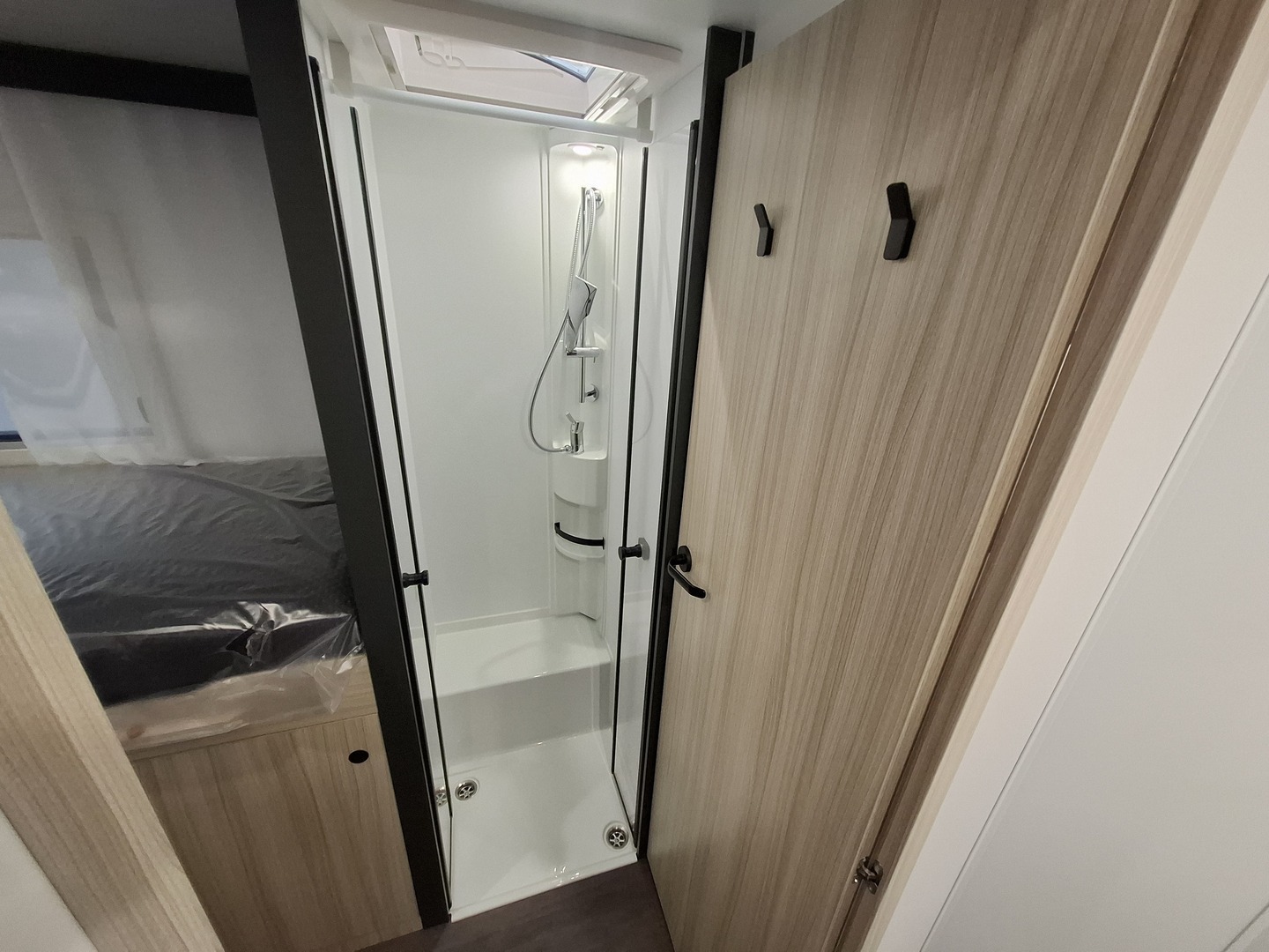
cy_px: 476
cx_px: 634
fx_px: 477
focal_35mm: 13
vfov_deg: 89.9
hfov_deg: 106.2
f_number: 2.2
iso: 200
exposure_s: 1/25
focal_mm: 1.74
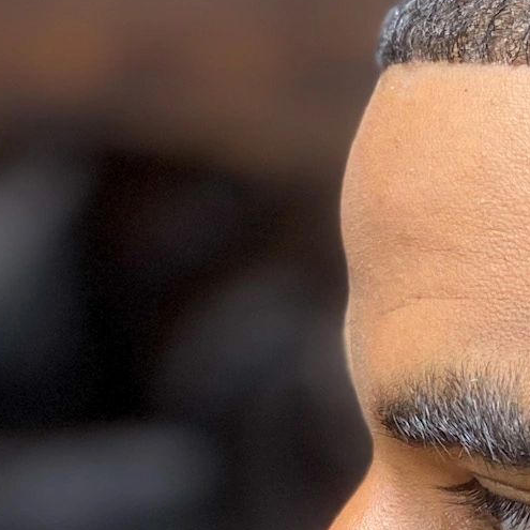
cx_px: 808
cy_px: 687
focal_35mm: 95
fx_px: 1646
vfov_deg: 17.2
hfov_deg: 16.6
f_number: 1.8
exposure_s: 1/120
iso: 125
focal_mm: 4.25
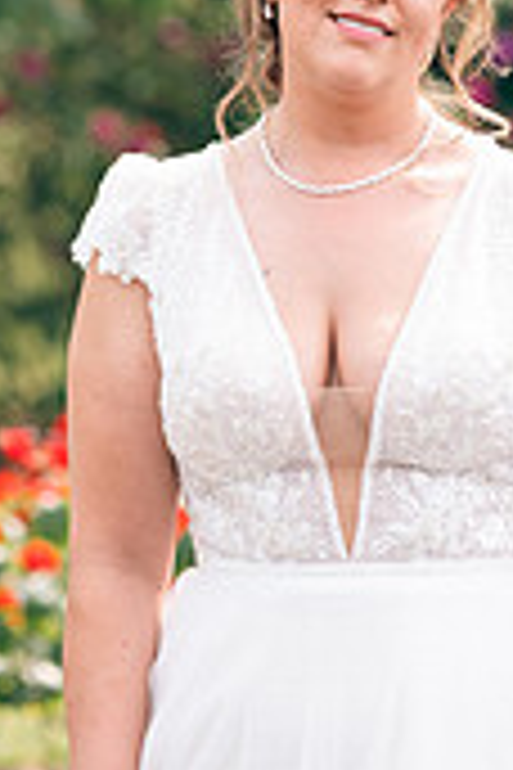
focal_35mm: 409
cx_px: 256
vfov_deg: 5.0
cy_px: 455
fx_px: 8742
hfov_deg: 3.4
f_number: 3.5
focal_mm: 155
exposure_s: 1/250
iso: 80
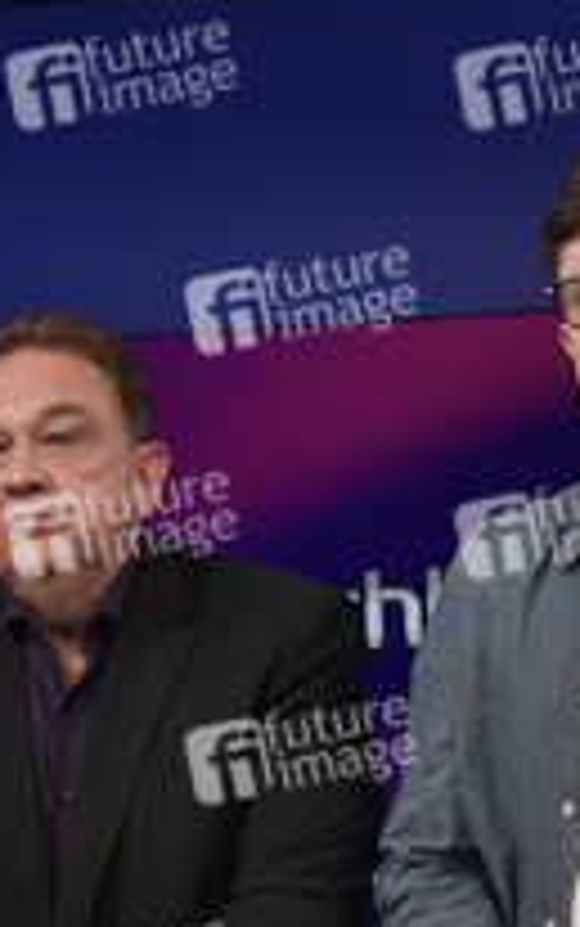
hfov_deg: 12.1
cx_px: 632
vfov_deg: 19.4
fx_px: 2702
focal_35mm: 107
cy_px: 639
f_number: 6.3
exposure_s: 1/200
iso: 2500
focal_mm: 48
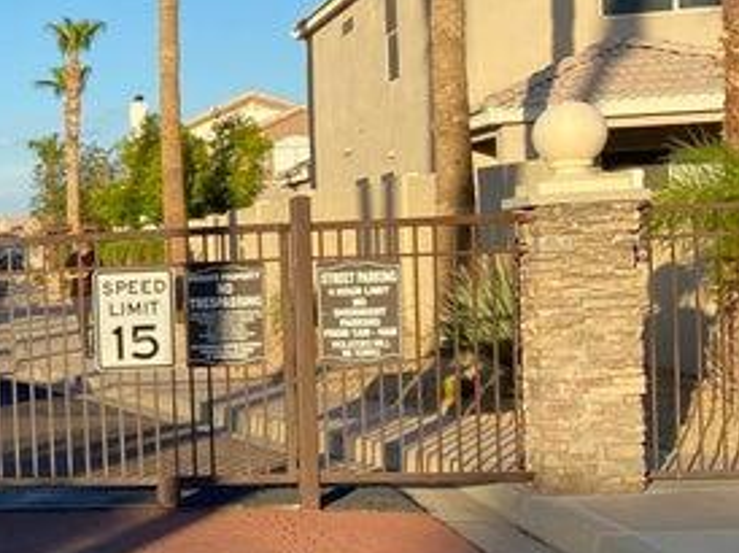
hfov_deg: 20.4
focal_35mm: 81
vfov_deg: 18.2
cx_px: -390
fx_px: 1728
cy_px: 321
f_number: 1.8
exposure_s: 1/1701
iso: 32
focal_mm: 4.25
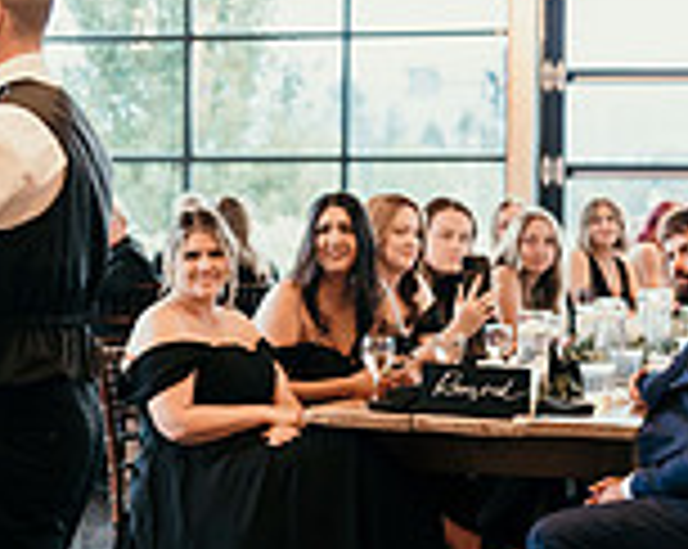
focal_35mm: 138
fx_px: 2806
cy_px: 292
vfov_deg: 11.2
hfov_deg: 13.8
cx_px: 40
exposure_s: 1/100
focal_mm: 50
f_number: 2.8
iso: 1250
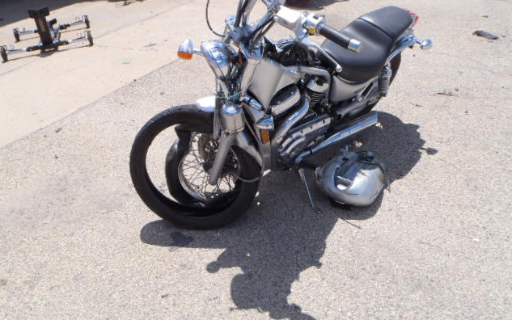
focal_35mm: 30
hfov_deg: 62.9
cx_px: 255
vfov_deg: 41.7
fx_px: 419
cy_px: 131
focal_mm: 5
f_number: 4.5
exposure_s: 1/640
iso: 80
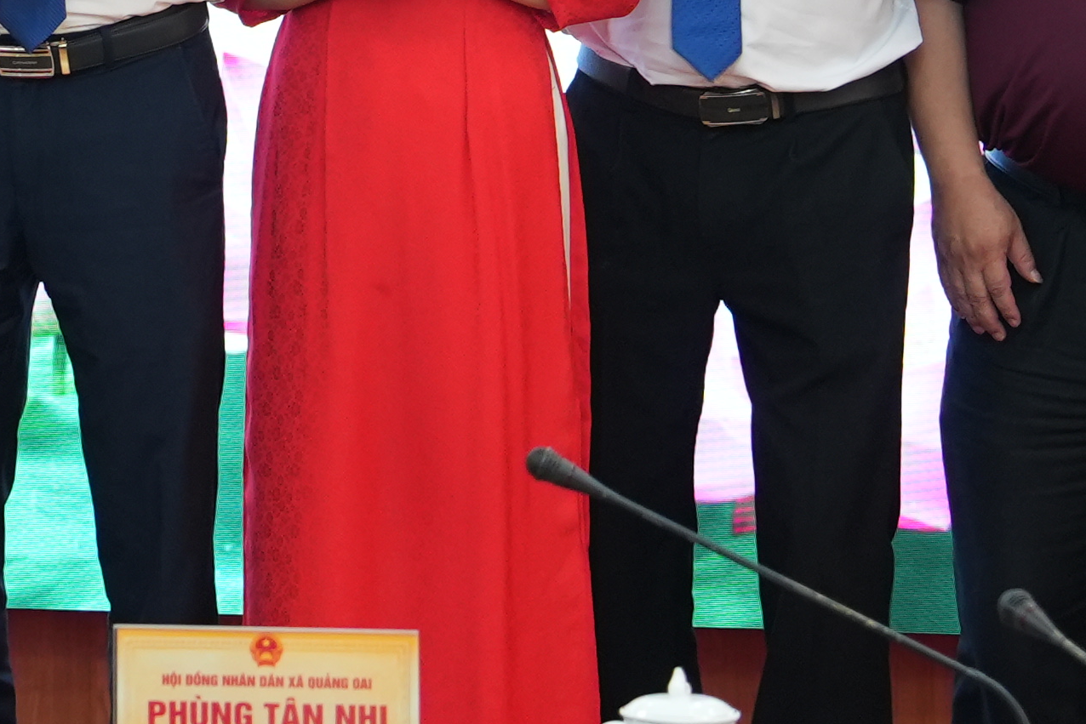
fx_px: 8779
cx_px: -488
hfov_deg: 7.0
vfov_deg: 4.6
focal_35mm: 291
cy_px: -1173
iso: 1000
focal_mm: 53
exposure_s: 1/80
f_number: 3.2
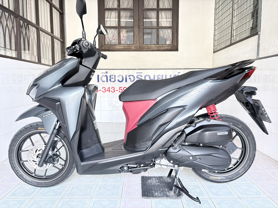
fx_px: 209
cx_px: 139
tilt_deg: -6.3
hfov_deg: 67.3
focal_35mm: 26
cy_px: 104
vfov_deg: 53.1
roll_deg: +0.6
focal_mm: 5.96
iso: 250
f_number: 1.6
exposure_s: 1/60
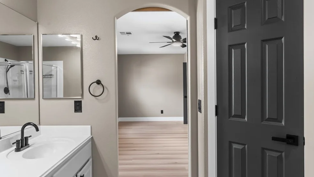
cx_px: 153
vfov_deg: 47.7
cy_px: 89
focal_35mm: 24
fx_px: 200
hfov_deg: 76.3
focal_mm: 22
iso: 400
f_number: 8
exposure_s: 1
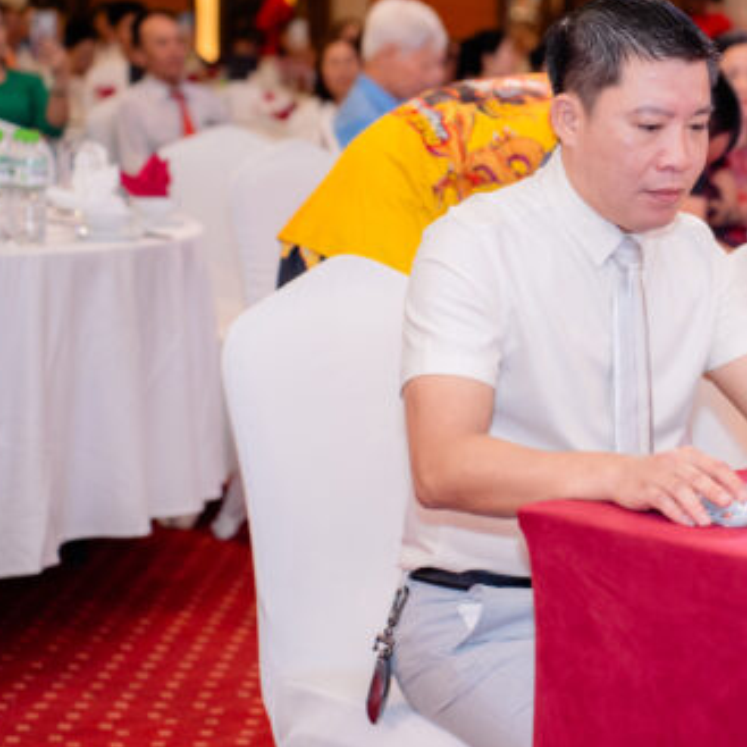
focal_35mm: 107
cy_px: 297
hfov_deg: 16.1
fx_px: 2612
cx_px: 665
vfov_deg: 16.3
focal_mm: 69
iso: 1250
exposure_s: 1/200
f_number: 3.2
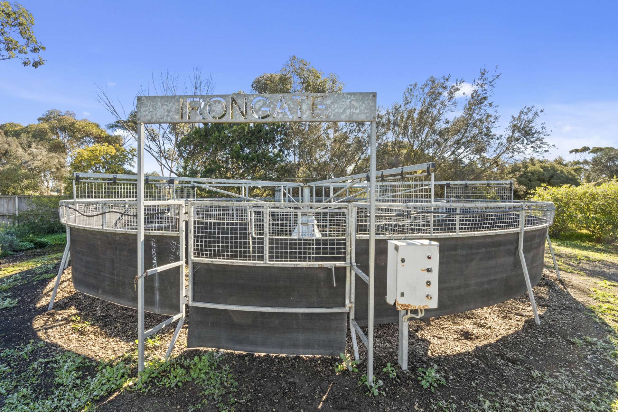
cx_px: 309
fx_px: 275
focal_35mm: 16
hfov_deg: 96.7
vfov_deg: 73.7
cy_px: 206
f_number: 22
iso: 250
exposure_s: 1/50
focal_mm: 16
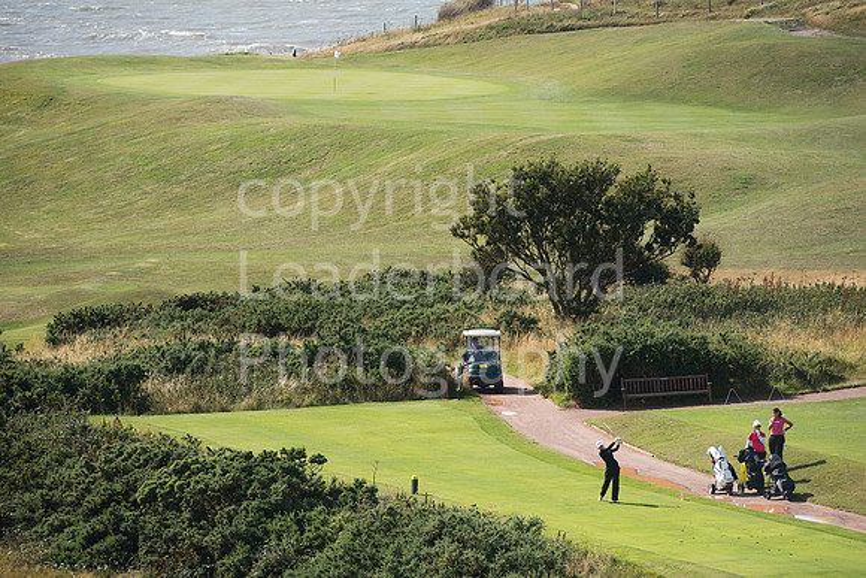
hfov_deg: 6.9
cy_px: 289
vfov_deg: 4.6
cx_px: 433
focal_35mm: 300
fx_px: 7218
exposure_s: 1/2500
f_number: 6.3
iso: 800
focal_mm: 300
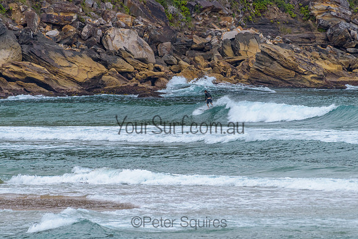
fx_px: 6099
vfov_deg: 2.2
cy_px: 116
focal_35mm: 613
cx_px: 174
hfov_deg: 3.4
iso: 400
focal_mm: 500
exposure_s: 1/2000
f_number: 5.6
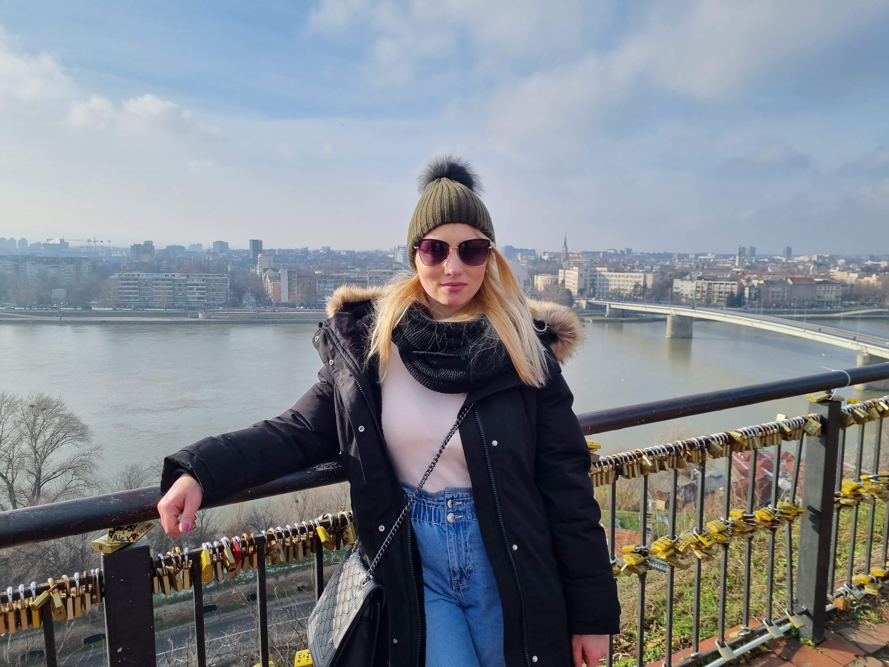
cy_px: 334
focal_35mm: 26
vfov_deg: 53.1
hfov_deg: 67.3
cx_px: 444
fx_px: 668
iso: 50
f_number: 1.8
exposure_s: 1/2104
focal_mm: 5.4
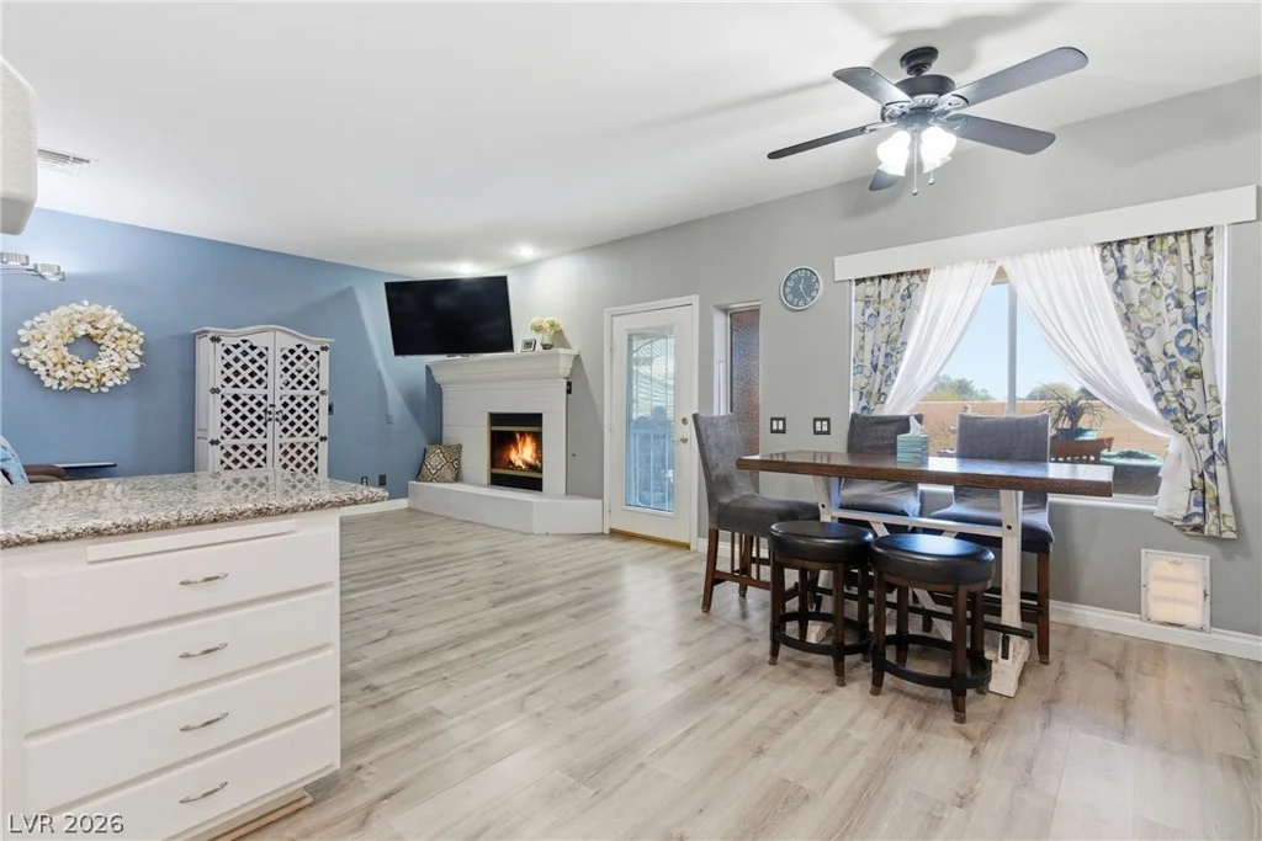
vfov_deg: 73.8
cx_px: 631
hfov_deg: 96.7
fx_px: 561
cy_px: 420
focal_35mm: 16
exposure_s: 1/60
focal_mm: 16
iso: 1250
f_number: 8
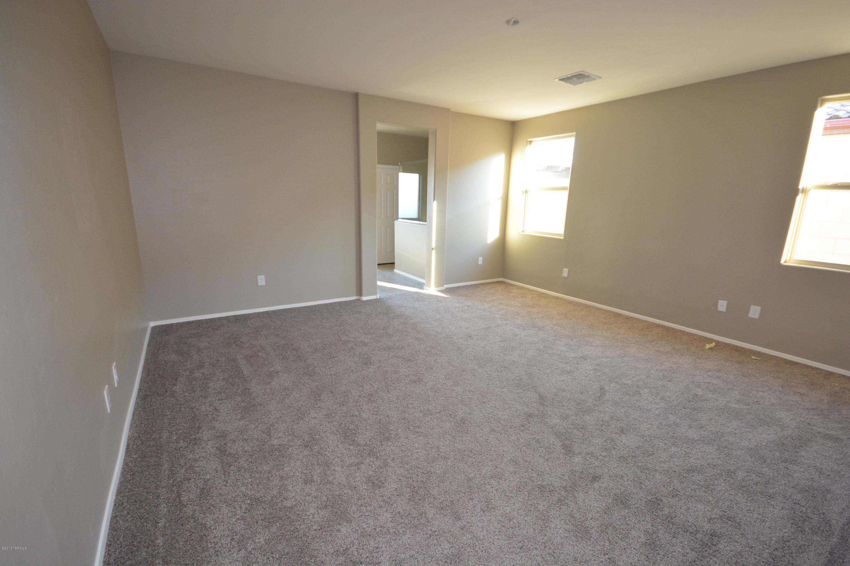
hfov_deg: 100.4
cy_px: 283
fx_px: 354
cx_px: 425
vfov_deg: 77.3
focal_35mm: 15
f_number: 4
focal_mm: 10
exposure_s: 1/60
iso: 1400
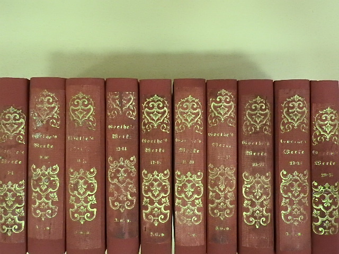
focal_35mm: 30
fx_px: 294
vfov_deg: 46.8
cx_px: 170
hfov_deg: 60.0
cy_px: 127
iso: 1600
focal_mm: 5.4
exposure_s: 1/80
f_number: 3.5
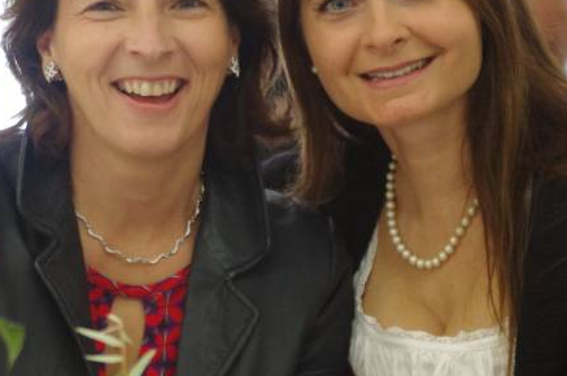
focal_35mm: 155
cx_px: 258
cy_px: 123
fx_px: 2438
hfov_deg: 13.3
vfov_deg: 8.8
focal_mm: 50
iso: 1600
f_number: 4.5
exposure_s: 1/80
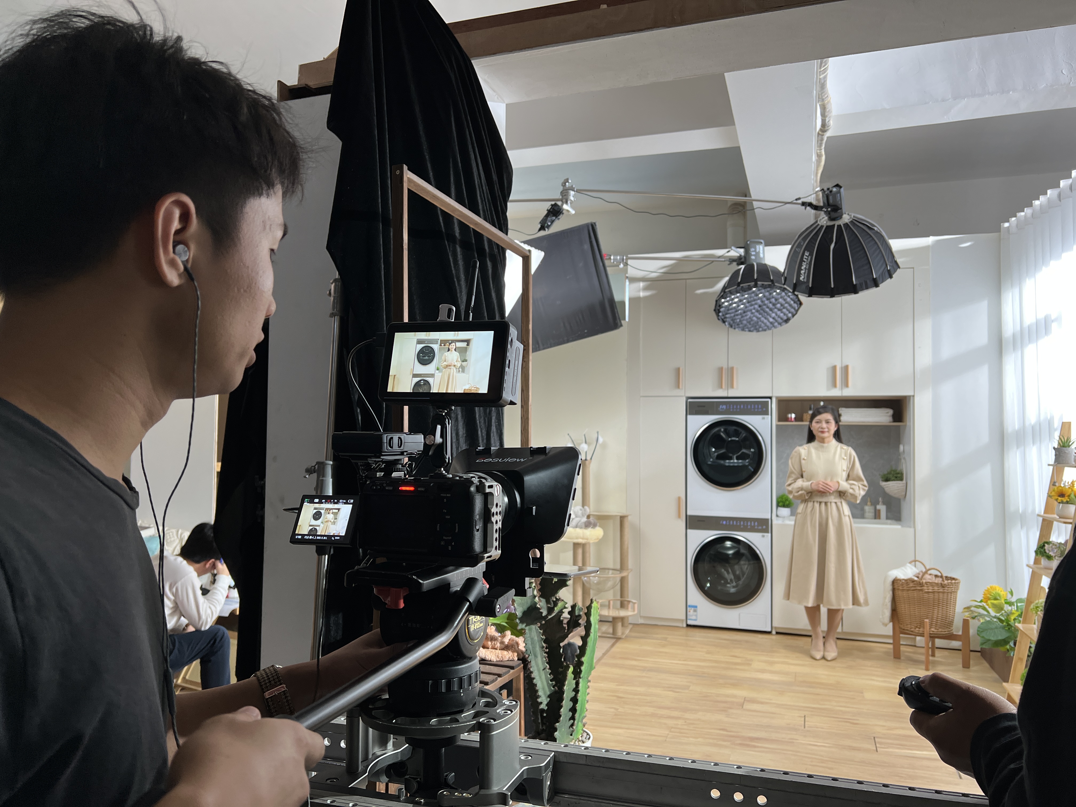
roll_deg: -0.2
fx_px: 808
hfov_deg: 67.3
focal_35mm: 26
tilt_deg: +2.7
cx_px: 538
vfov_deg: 53.1
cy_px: 404
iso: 80
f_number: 1.5
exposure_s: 1/121
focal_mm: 5.7
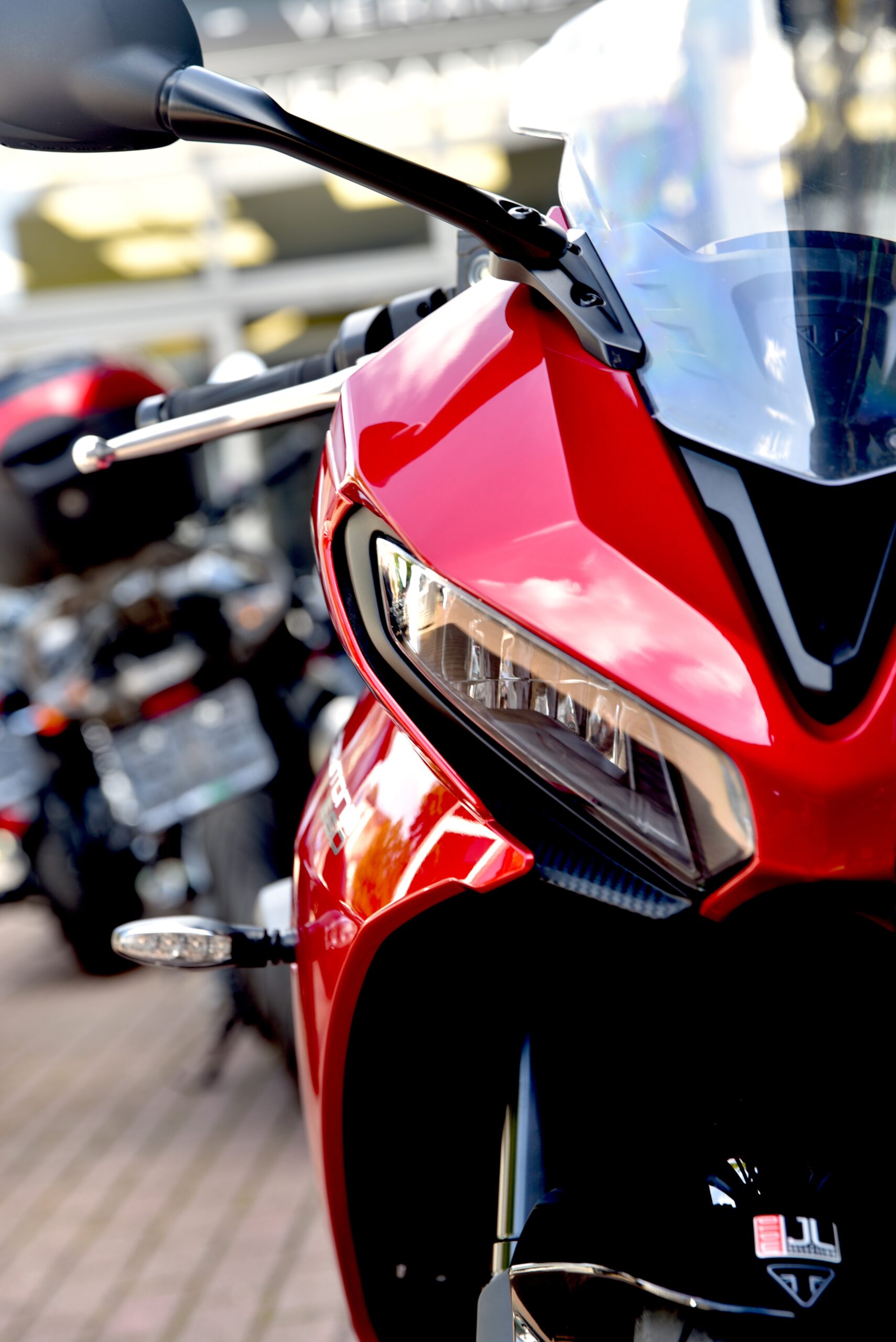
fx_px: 2611
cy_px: 671
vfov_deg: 28.8
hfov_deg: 19.5
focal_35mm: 70
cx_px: 448
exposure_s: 1/60
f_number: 4
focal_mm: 70
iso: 100
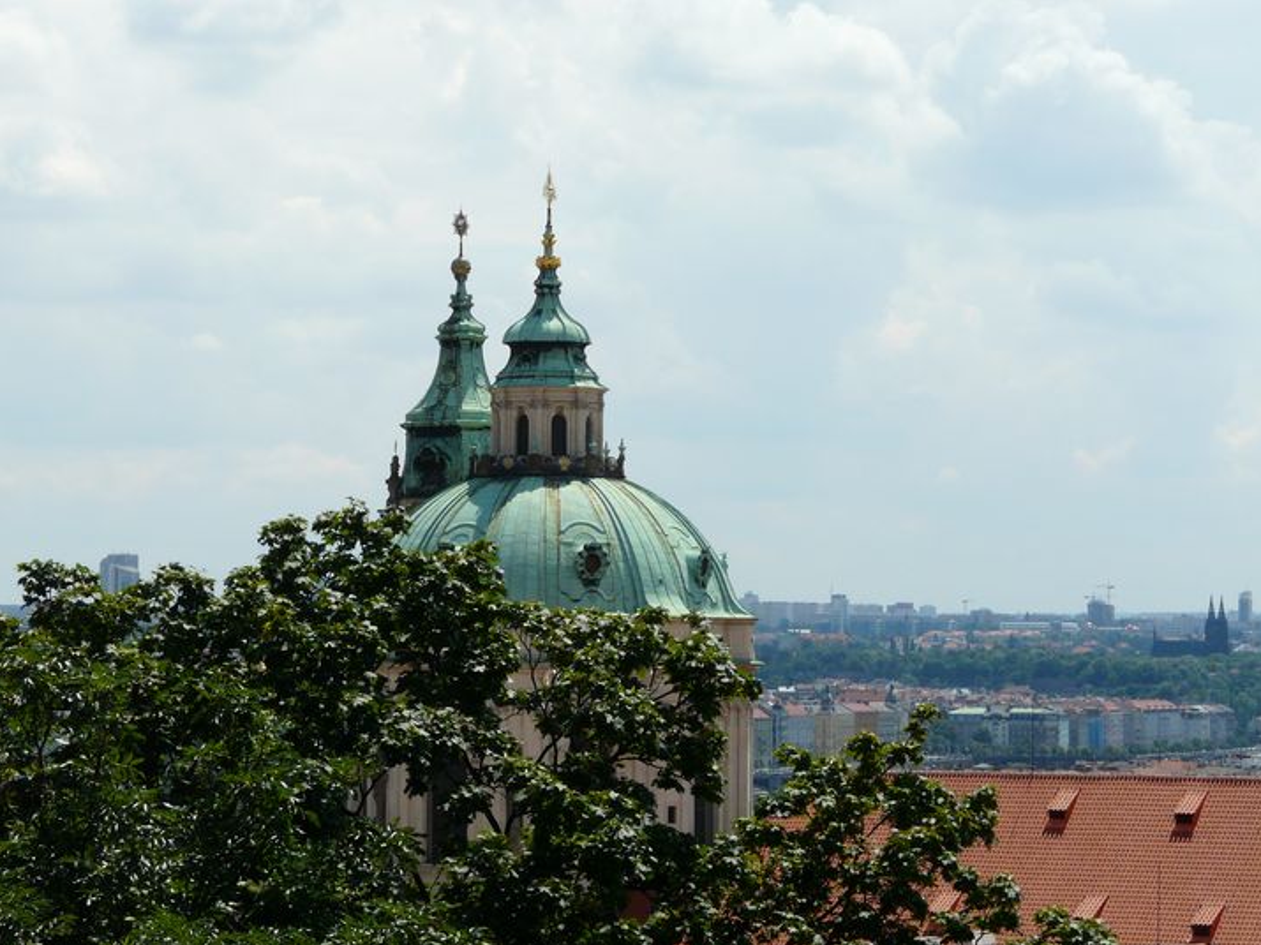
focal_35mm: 122
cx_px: 617
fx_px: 4443
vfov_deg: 12.1
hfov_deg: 16.2
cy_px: 471
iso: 100
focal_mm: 18
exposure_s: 1/400
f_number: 7.1
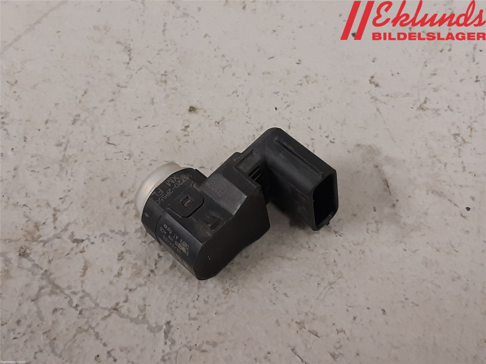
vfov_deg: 53.1
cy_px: 182
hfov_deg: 67.3
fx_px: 365
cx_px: 243
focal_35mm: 26
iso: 160
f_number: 1.7
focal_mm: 3.93
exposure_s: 1/50
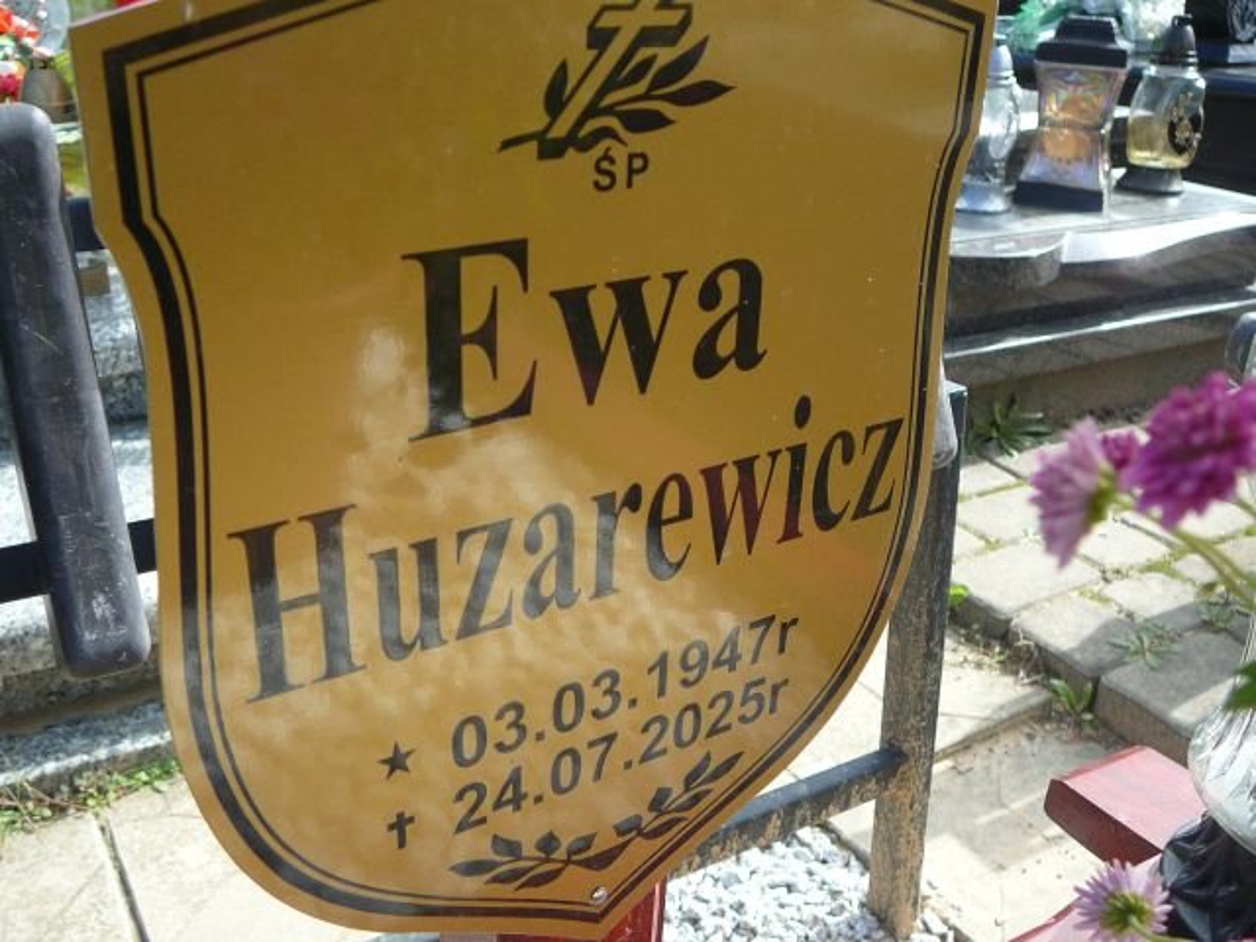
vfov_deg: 40.7
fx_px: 1270
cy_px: 471
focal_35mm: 35
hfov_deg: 52.6
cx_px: 628
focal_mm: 5.2
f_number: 2.8
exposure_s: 1/320
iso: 80
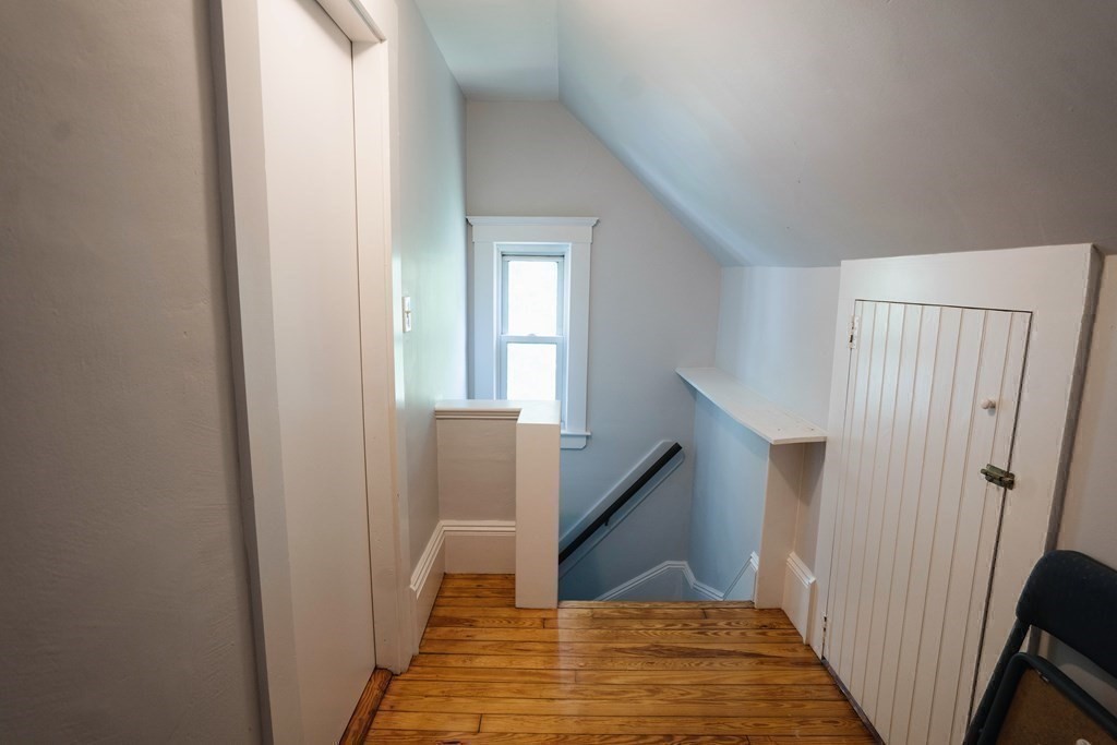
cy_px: 372
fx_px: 528
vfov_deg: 70.5
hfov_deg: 93.3
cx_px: 558
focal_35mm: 17
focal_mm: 17
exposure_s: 1/40
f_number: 4
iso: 500
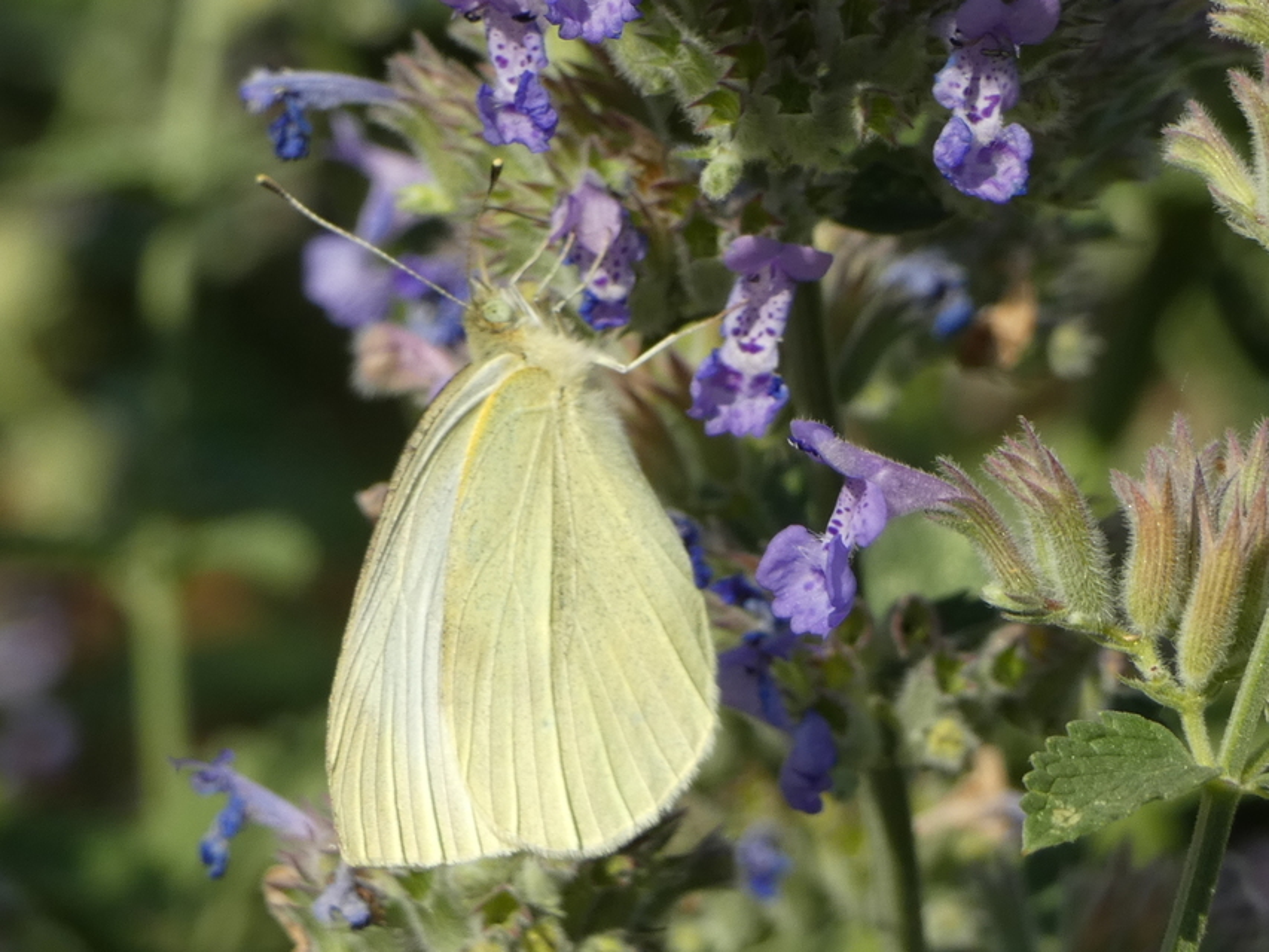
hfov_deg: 6.8
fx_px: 10669
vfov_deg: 5.1
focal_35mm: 291
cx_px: 634
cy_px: 476
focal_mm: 52.2
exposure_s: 1/160
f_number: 5.5
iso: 80
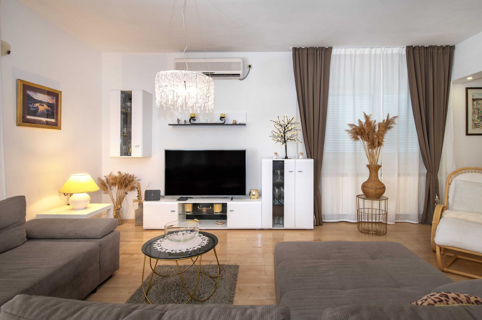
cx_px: 241
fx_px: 254
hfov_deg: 86.9
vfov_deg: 64.5
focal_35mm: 19
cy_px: 160
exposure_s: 1/13
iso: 100
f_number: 7.1
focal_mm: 19
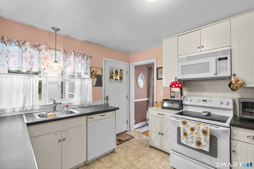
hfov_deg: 96.7
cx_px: 127
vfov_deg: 73.7
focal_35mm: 16
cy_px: 84
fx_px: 113
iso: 250
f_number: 9
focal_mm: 16
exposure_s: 2
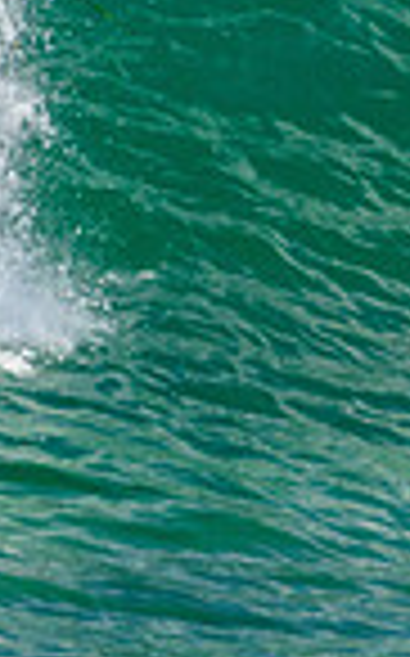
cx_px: 1235
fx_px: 80002
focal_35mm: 4466
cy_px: -148
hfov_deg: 0.3
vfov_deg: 0.5
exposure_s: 1/2000
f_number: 11
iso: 1100
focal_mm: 800
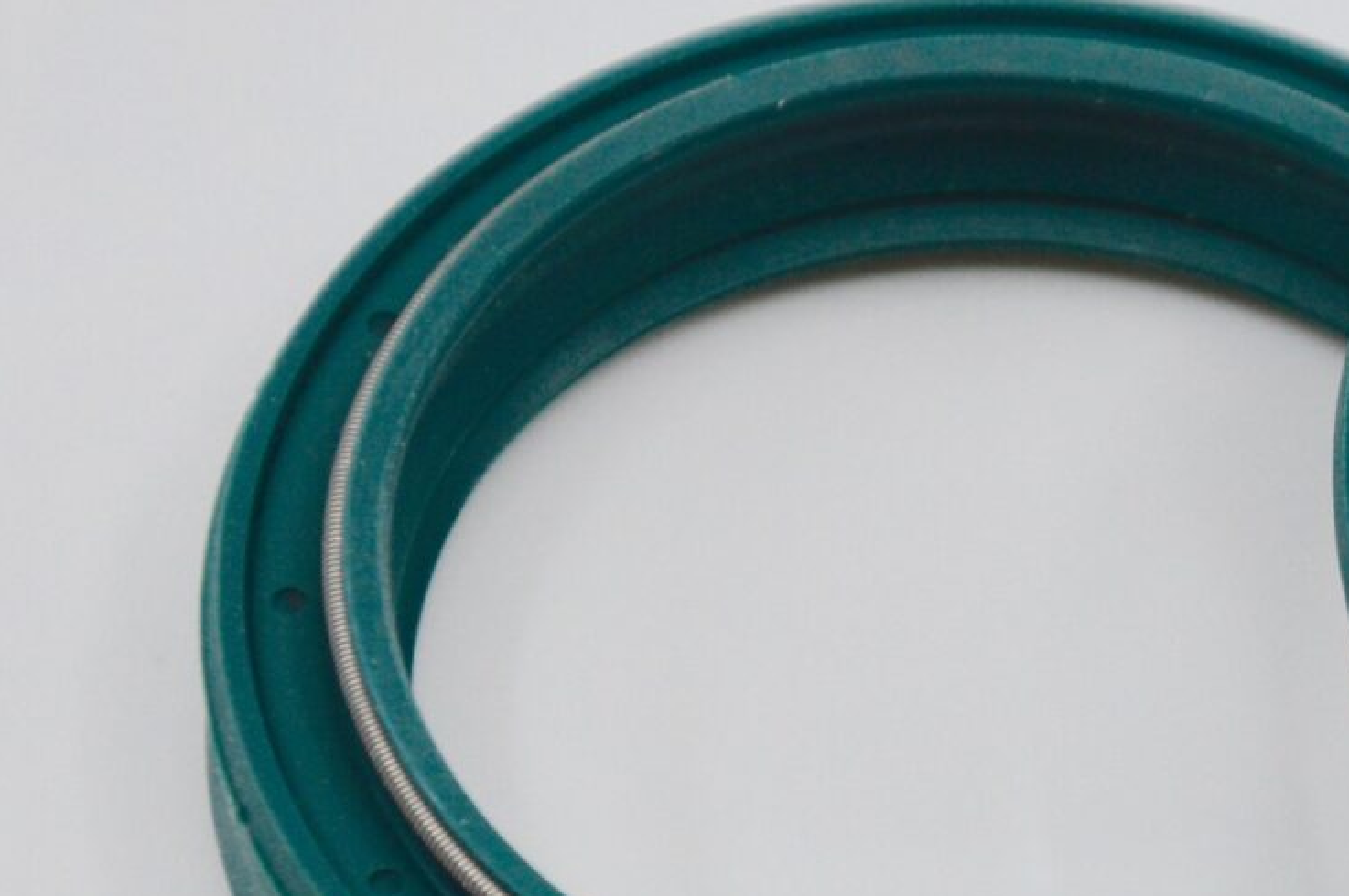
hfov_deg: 3.8
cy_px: 664
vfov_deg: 2.5
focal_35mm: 547
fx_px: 20469
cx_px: 1490
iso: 100
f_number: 6.3
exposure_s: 1/160
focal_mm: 105
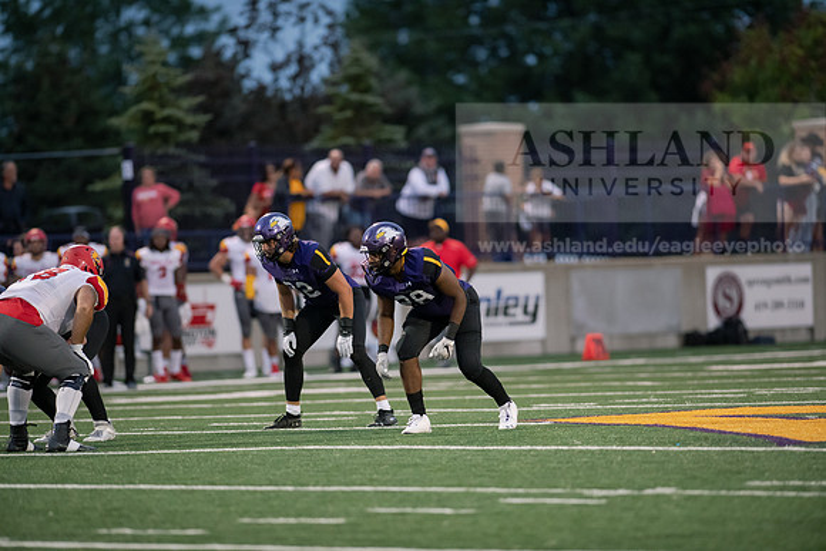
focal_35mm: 300
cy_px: 276
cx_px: 413
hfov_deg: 6.9
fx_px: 6885
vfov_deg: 4.6
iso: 3200
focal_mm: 300
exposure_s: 1/800
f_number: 2.8
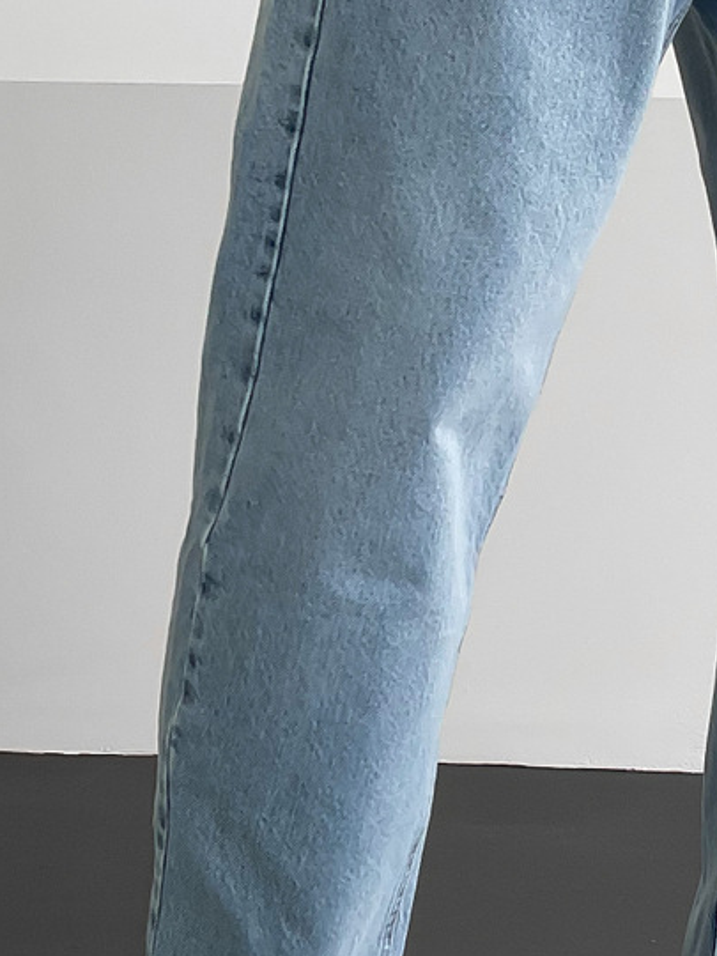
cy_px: 312
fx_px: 2375
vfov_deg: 22.7
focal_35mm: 86
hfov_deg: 17.0
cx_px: 630
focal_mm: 3
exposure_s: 1/120
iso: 32
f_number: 1.8
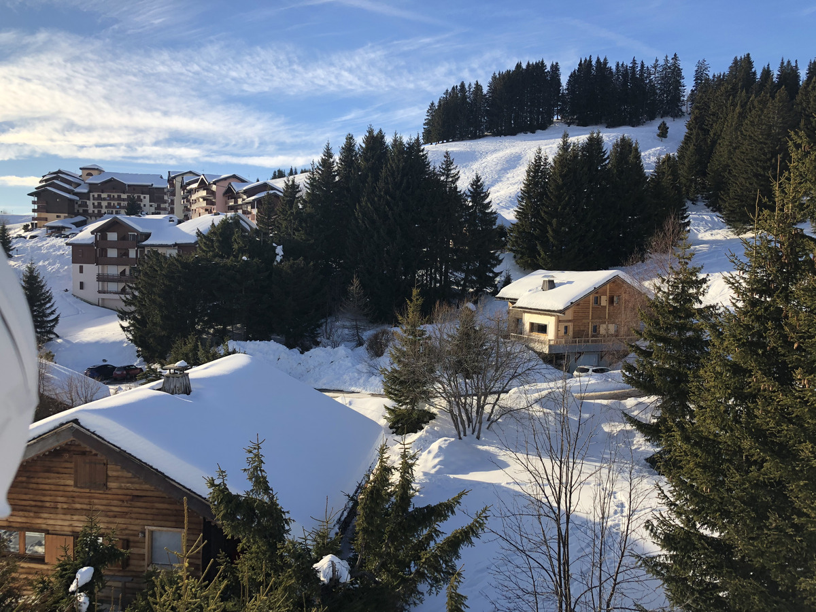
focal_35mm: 28
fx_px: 660
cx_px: 408
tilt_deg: -2.9
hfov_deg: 63.4
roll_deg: -1.0
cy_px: 306
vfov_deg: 49.7
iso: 20
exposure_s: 1/1116
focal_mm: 4
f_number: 1.8
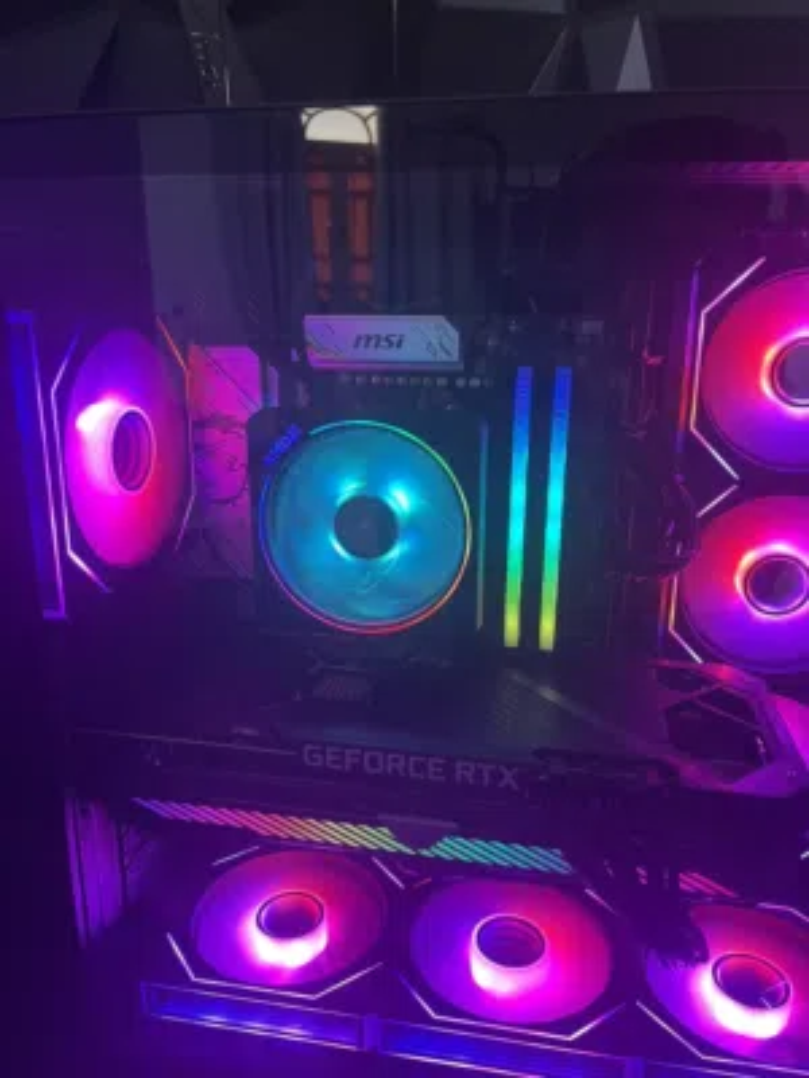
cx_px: 404
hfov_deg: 53.1
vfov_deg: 67.3
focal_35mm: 26
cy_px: 539
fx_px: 810
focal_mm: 5.1
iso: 200
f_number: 1.6
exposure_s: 1/55
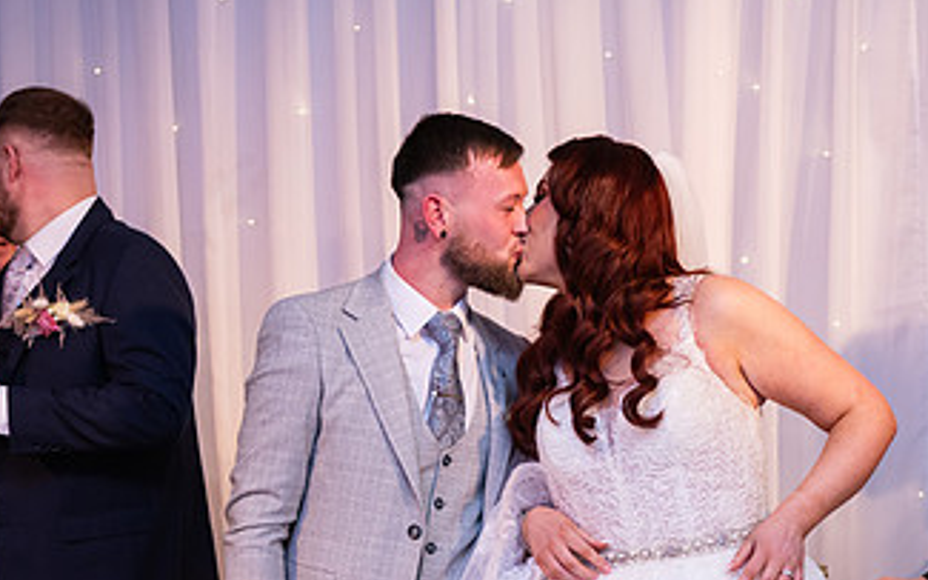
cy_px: 401
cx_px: 445
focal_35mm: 100
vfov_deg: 13.1
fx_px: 2529
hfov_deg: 20.8
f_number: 3.5
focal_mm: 55
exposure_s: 1/160
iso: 800
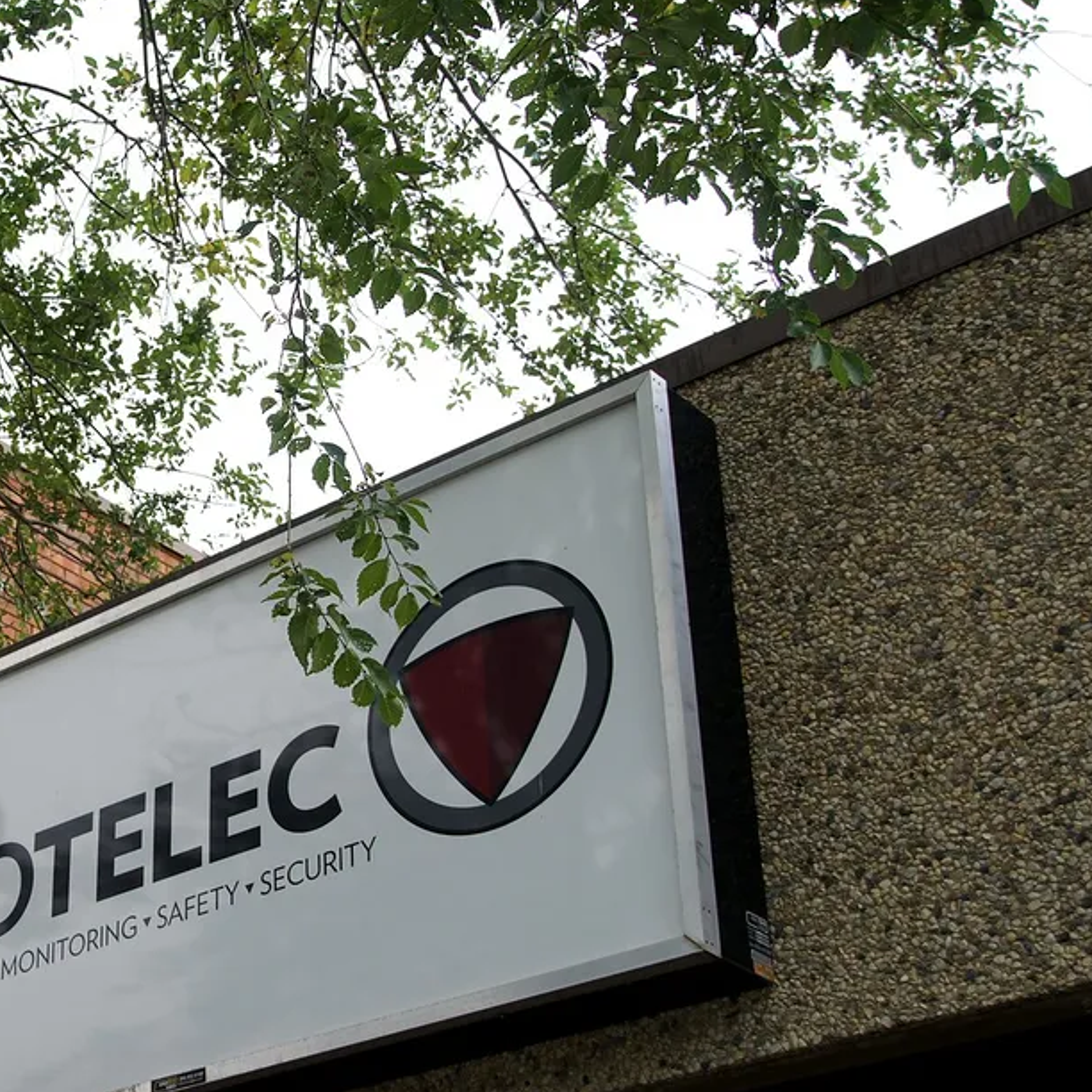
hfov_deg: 23.8
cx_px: 54
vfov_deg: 24.6
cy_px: 651
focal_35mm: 70
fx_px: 2498
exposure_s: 1/60
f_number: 4.5
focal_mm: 28
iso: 100
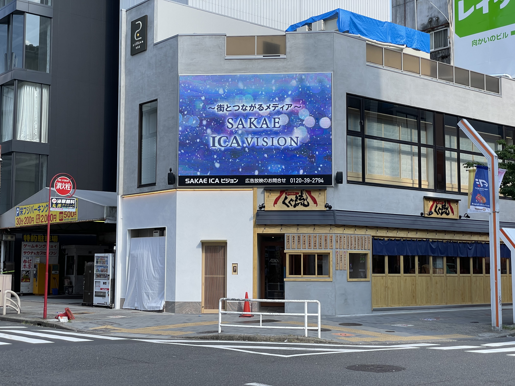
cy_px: 193
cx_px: 258
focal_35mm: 52
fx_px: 774
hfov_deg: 36.8
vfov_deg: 28.0
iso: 25
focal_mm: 6
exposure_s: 1/623
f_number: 2
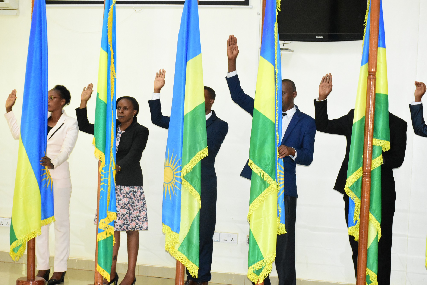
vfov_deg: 17.5
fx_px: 925
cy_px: 142
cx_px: 214
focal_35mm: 78
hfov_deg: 26.0
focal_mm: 52
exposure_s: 1/60
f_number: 8
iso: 6400
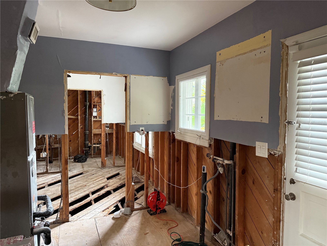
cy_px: 123
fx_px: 227
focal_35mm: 24
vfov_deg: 56.8
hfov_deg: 71.6
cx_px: 164
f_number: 1.78
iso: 800
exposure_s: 1/60
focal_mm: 6.76
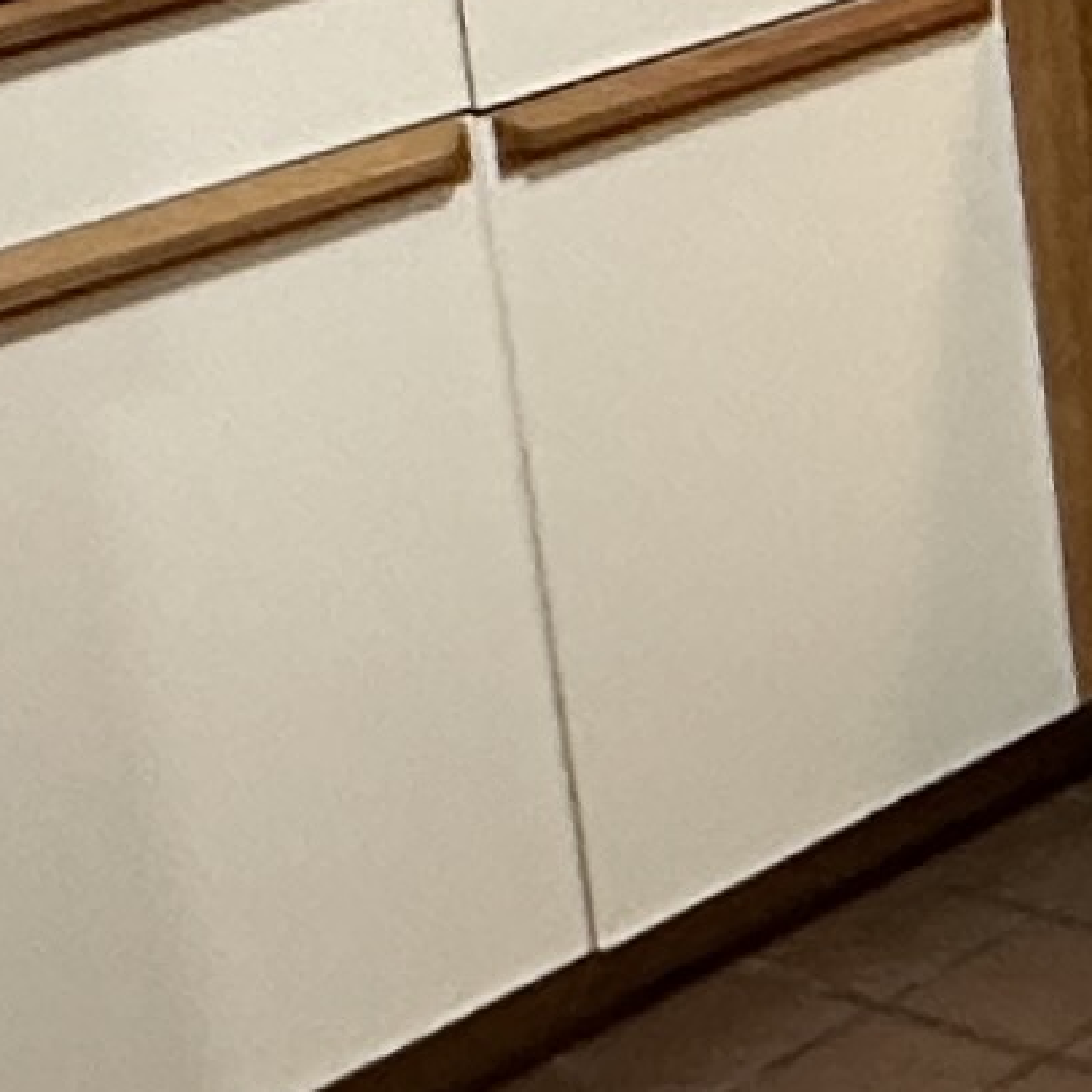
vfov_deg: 14.0
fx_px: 4390
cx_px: 2429
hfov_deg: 12.0
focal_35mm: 123
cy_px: 113
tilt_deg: -18.3
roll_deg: +0.7
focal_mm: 2.22
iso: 500
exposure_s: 1/60
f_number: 2.2
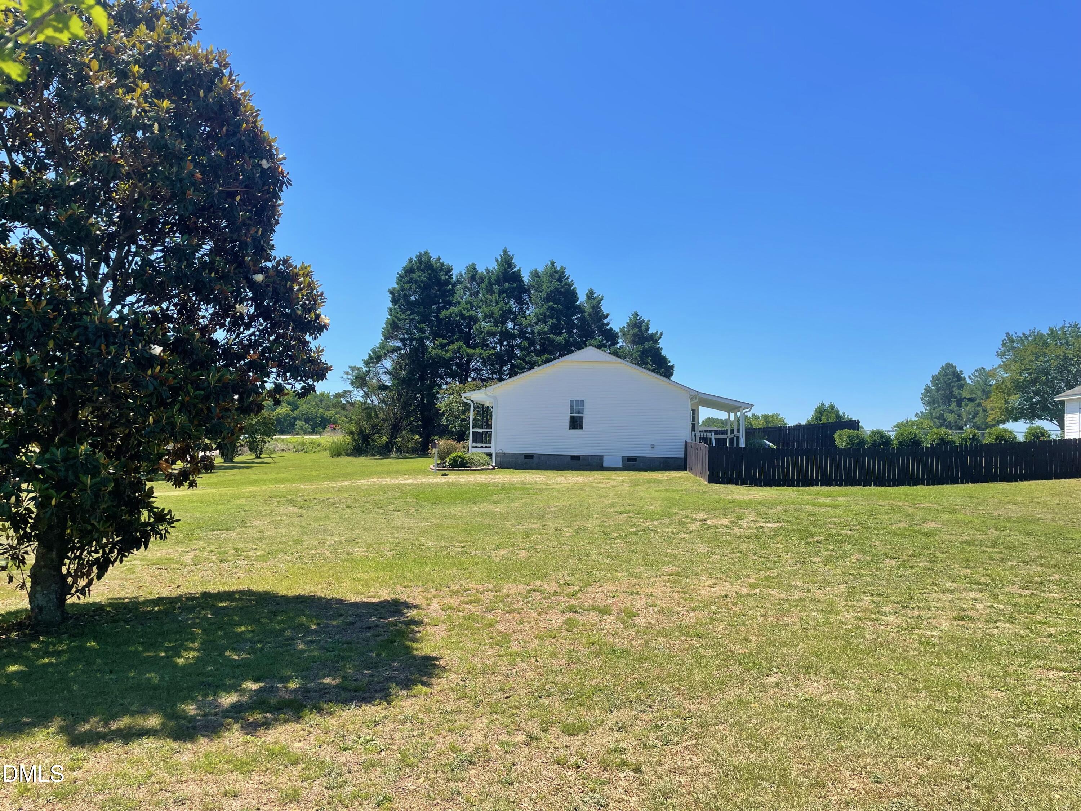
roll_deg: -1.5
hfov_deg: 67.3
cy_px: 406
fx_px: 812
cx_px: 540
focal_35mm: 26
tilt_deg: +3.9
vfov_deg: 53.1
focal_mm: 4.2
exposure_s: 1/3040
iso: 32
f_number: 1.6
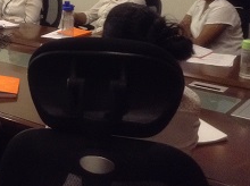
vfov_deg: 19.3
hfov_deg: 25.1
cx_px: 15
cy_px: 24
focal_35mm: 75
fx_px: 540
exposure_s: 1/17
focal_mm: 3.3
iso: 250
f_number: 2.4
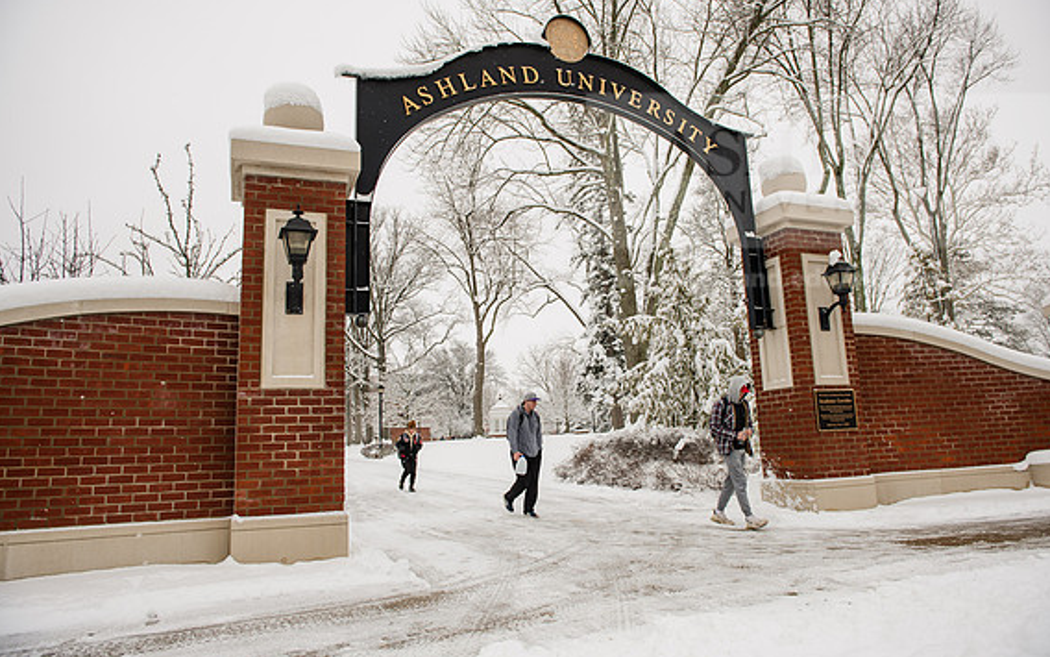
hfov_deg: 72.5
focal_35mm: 25
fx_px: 715
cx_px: 531
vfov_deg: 49.3
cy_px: 317
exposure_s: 1/500
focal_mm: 24
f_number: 4
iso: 125
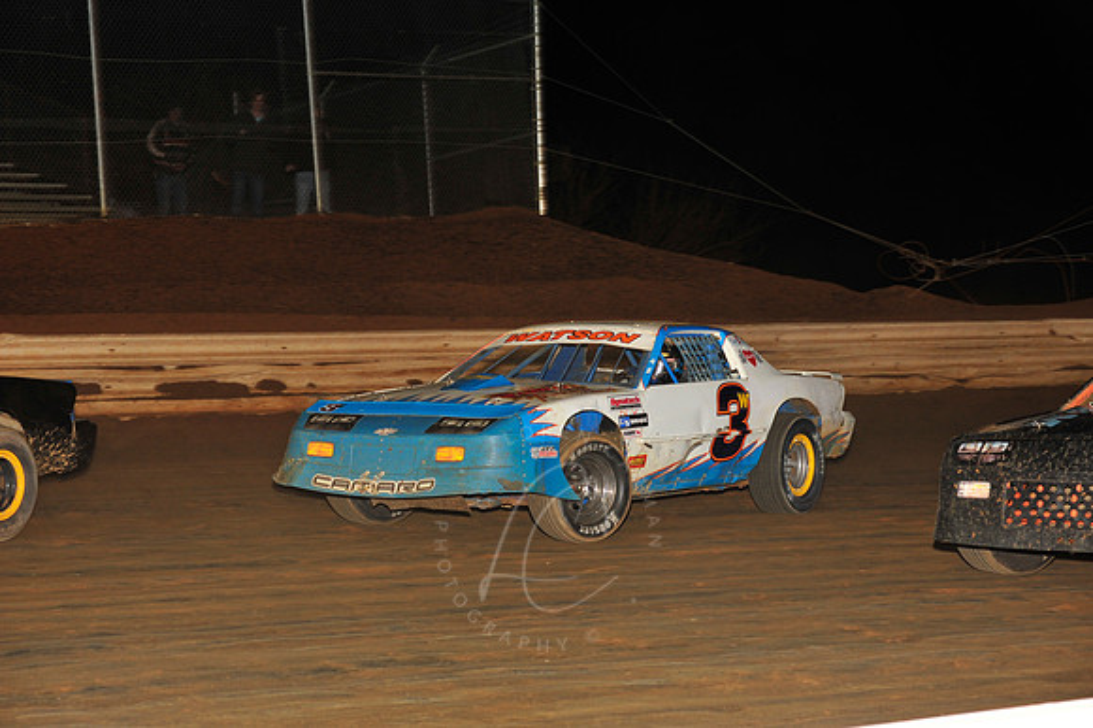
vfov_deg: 13.0
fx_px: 3186
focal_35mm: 105
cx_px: 546
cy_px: 364
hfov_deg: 19.5
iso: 800
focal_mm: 105
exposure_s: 1/250
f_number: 6.3
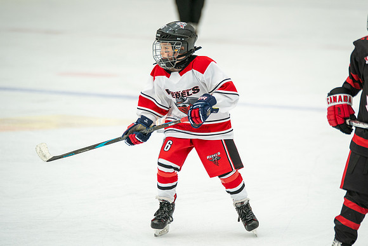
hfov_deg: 7.2
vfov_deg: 4.8
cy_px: 121
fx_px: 2922
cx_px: 203
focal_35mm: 286
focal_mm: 247
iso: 1600
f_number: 3.2
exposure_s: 1/2000
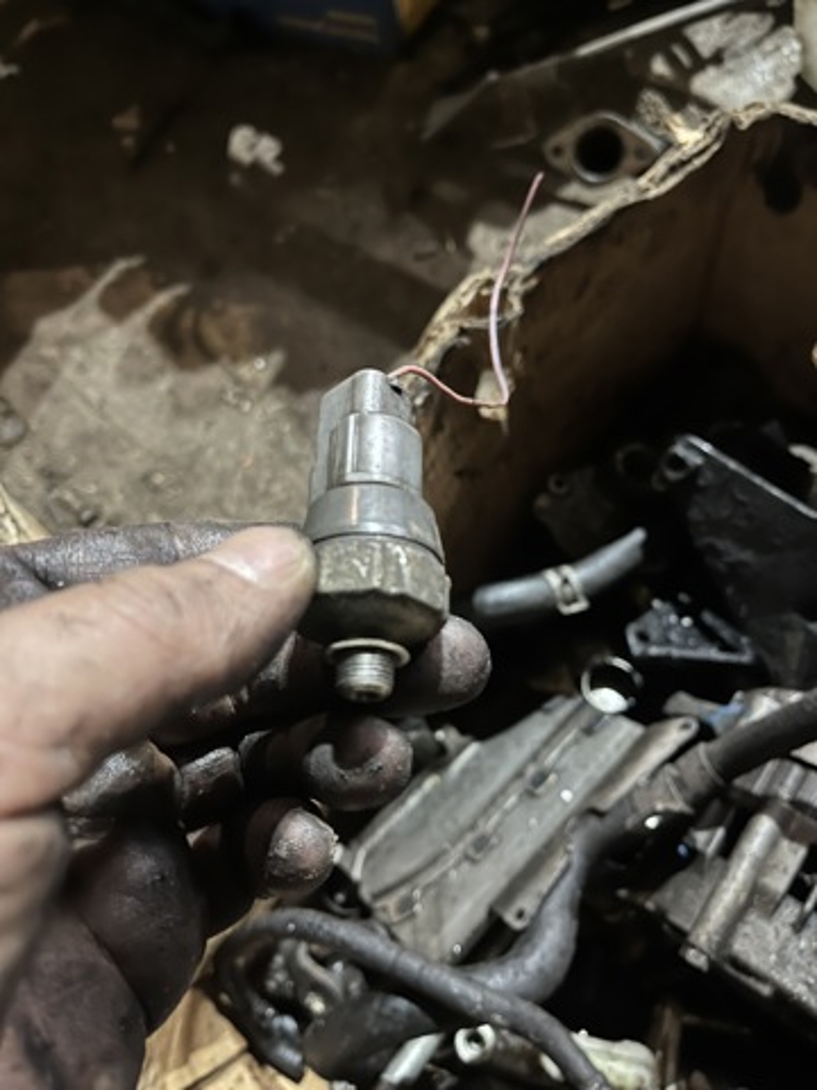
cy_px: 545
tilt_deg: -65.9
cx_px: 408
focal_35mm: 26
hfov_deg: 53.1
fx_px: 818
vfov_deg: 67.3
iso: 500
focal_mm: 5.1
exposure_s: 1/9
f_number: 1.6
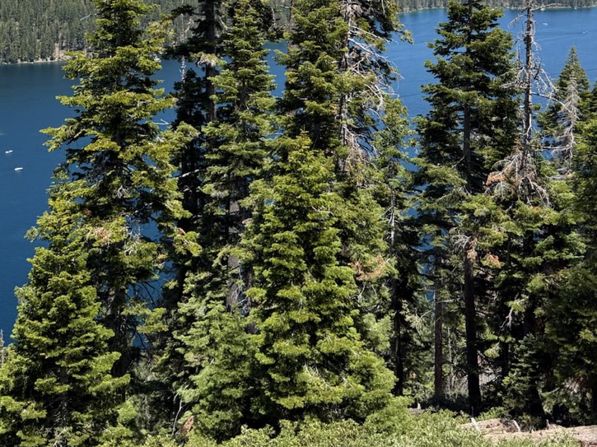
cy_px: -7
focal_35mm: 53
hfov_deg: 36.1
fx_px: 914
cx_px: 249
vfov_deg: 26.0
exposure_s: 1/3584
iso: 80
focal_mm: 6.76
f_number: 1.78
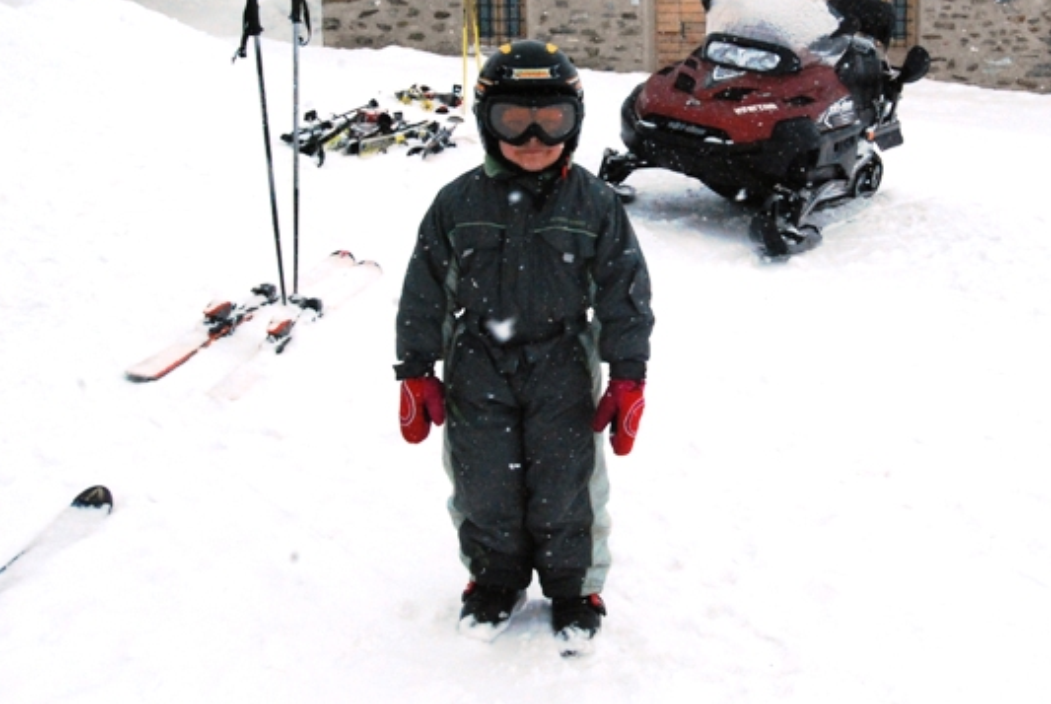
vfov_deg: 25.0
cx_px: 668
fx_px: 1579
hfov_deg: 36.6
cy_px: 250
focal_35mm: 54
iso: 1600
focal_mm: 24
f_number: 16
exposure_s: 1/1000
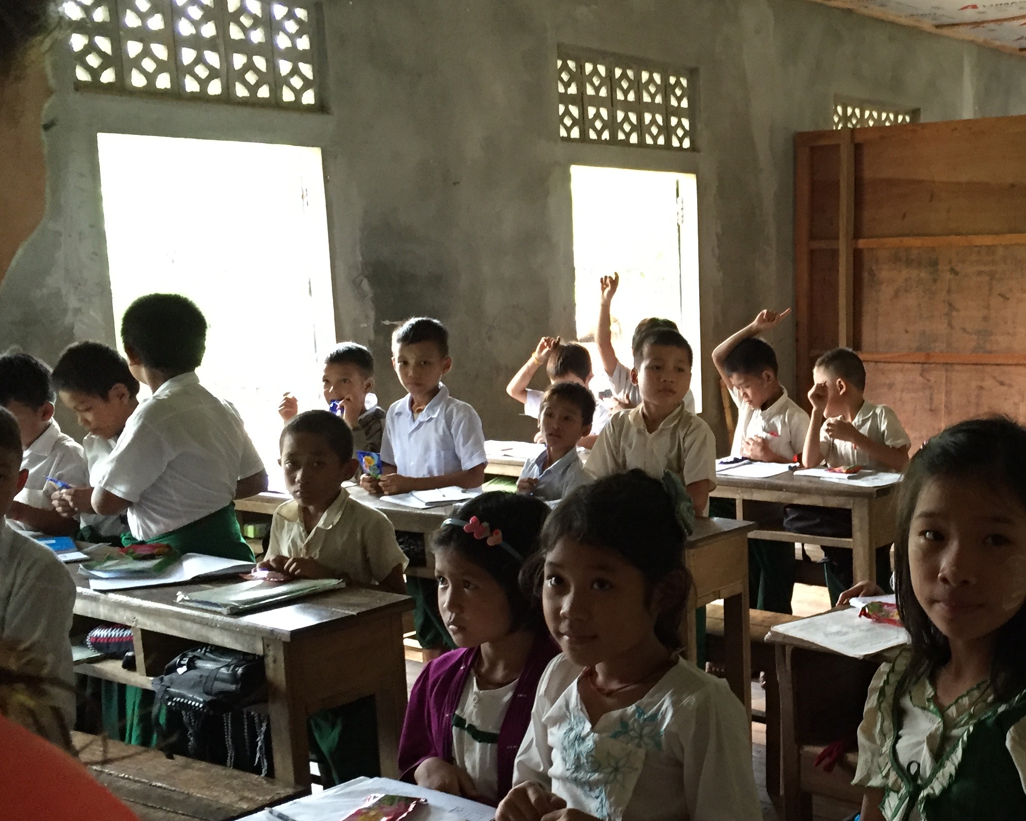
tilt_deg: -8.4
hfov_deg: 38.9
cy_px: 497
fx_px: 1397
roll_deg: +0.9
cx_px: 807
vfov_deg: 32.6
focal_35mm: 46
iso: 200
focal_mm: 4.15
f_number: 2.2
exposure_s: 1/33
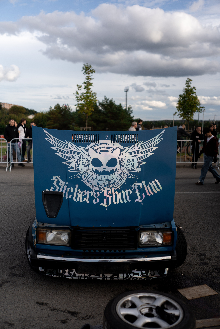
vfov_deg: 54.4
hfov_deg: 37.9
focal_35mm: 35
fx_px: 321
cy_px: 164
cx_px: 110
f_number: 2.5
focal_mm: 35
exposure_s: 1/2500
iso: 100
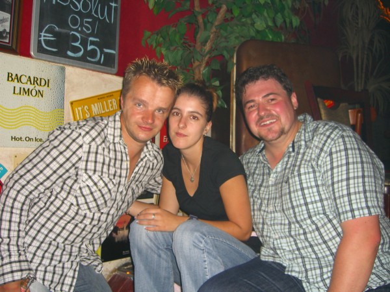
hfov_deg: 49.0
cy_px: 146
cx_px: 195
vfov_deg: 37.7
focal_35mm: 38
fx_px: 428
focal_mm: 7.9
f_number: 2.8
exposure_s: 1/60
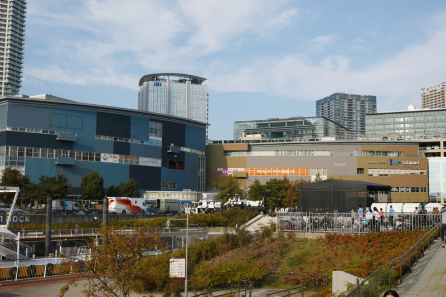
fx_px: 557
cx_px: 223
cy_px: 148
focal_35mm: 45
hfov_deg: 43.6
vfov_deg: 29.9
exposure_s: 1/320
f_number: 7.1
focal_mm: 30
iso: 100
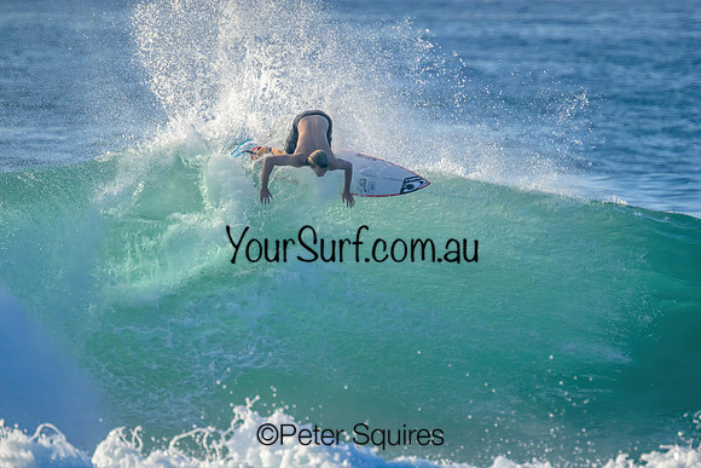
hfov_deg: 2.2
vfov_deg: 1.5
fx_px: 18139
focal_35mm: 931
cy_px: 262
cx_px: 401
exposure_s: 1/1600
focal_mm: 800
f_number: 11
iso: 900
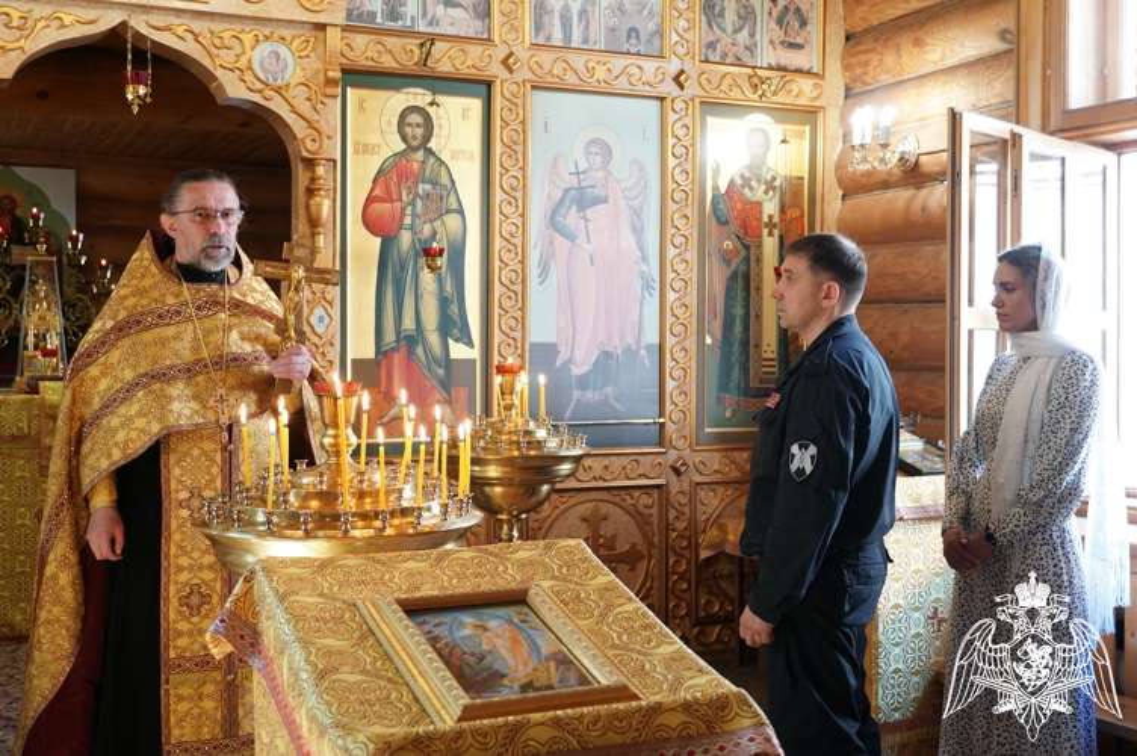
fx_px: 1467
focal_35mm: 46
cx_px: 568
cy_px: 378
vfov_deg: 28.9
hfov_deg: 42.4
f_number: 4.5
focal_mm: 31
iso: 1000
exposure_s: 1/60
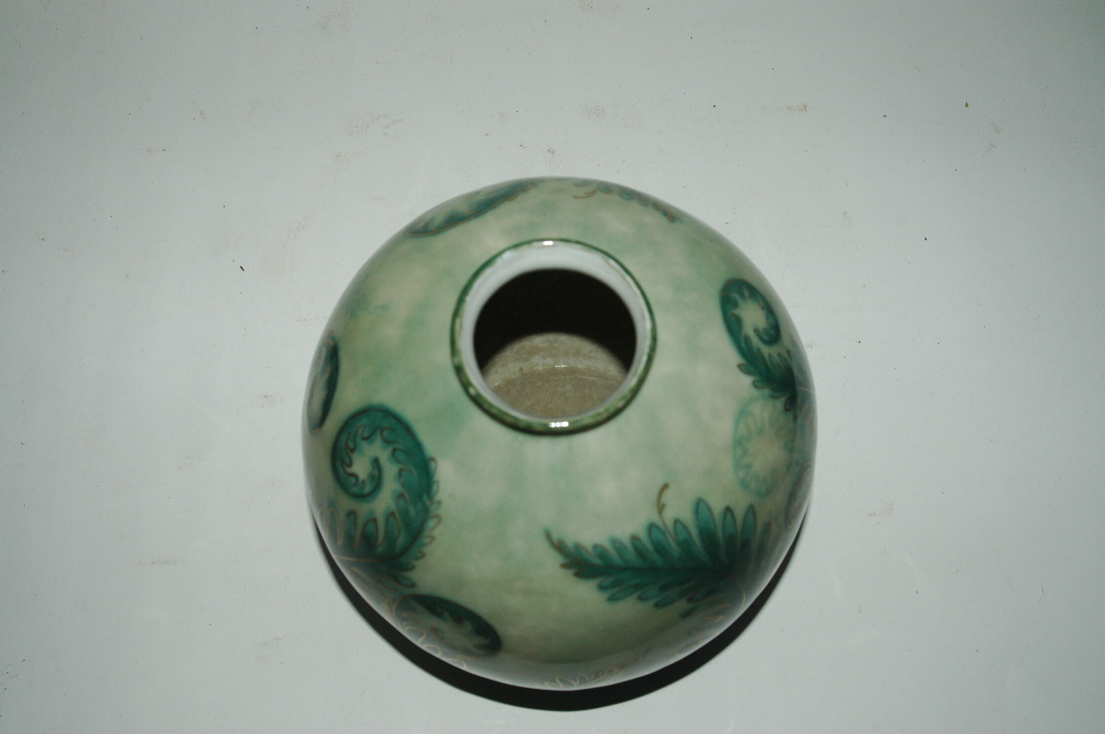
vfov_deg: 31.8
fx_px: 1288
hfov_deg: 46.4
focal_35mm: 42
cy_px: 367
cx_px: 552
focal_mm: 28
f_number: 7.1
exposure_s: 1/125
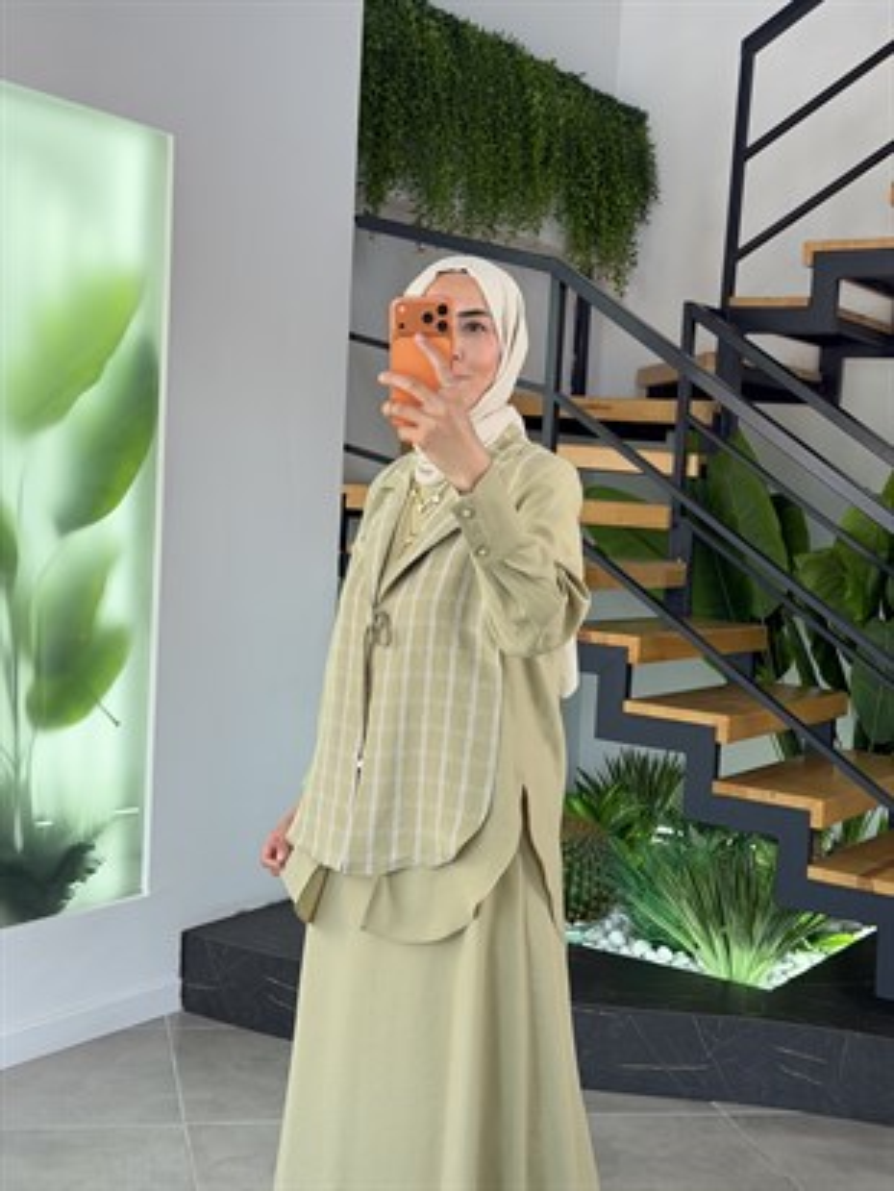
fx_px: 1652
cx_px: 447
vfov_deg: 39.6
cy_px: 596
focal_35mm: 48
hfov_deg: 30.3
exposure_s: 1/191
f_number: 1.78
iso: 80
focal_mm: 6.76
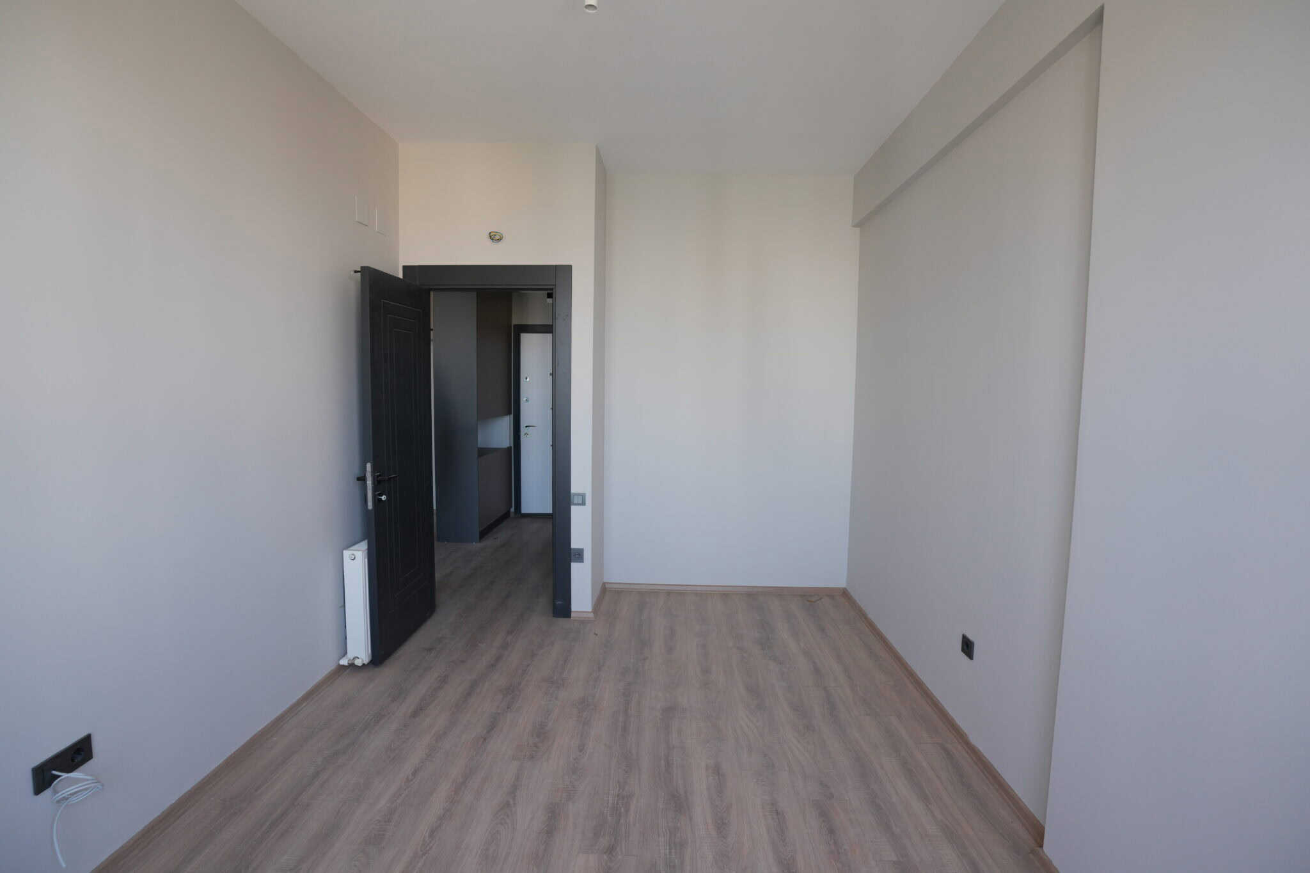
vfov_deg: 70.4
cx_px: 655
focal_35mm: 17
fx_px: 619
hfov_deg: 93.3
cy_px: 436
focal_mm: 17
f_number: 4
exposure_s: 1/160
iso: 400
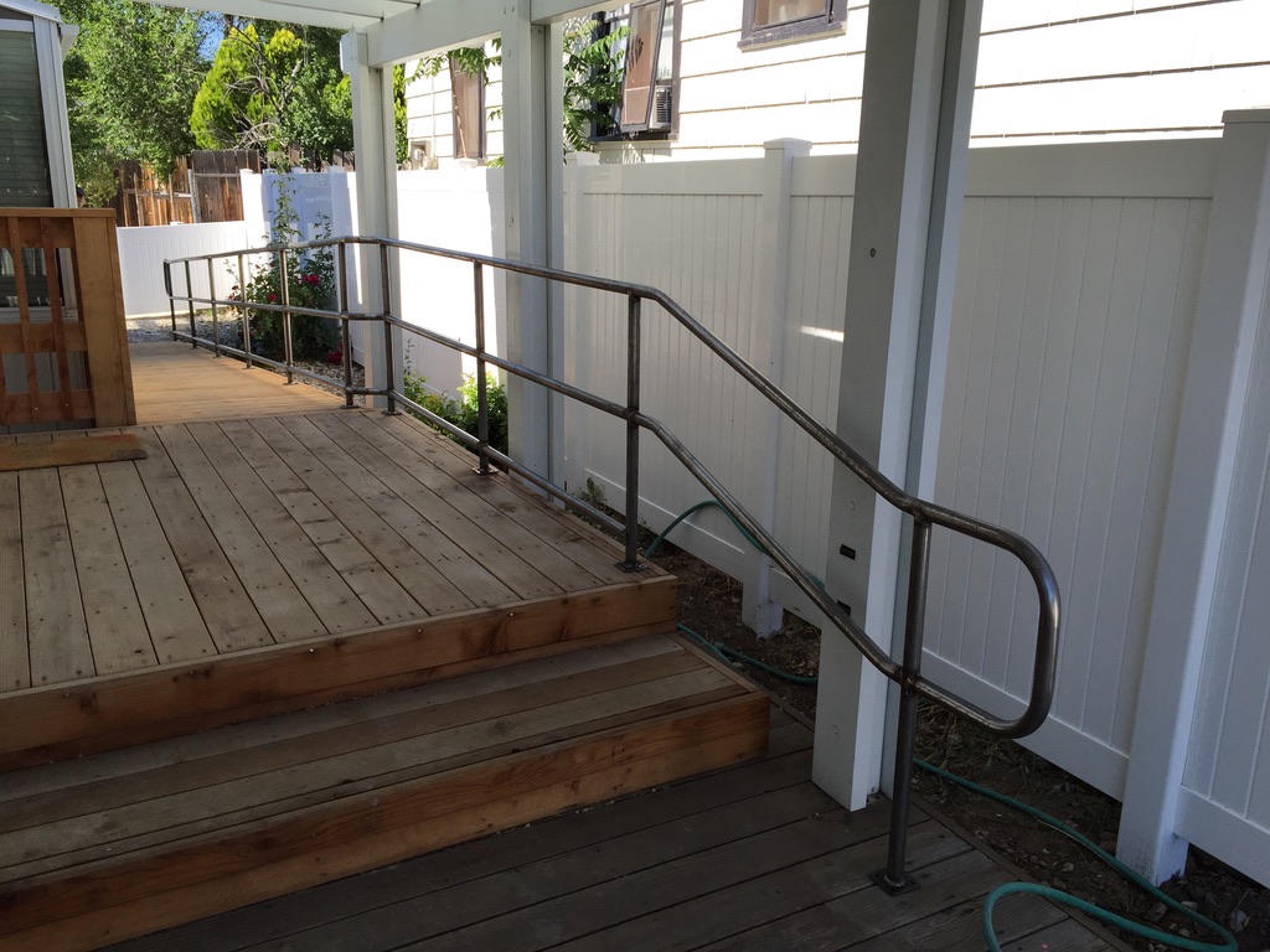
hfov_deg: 61.7
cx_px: 635
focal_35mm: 29
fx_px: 1064
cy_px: 476
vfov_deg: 48.2
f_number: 2.2
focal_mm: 4.15
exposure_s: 1/842
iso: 32
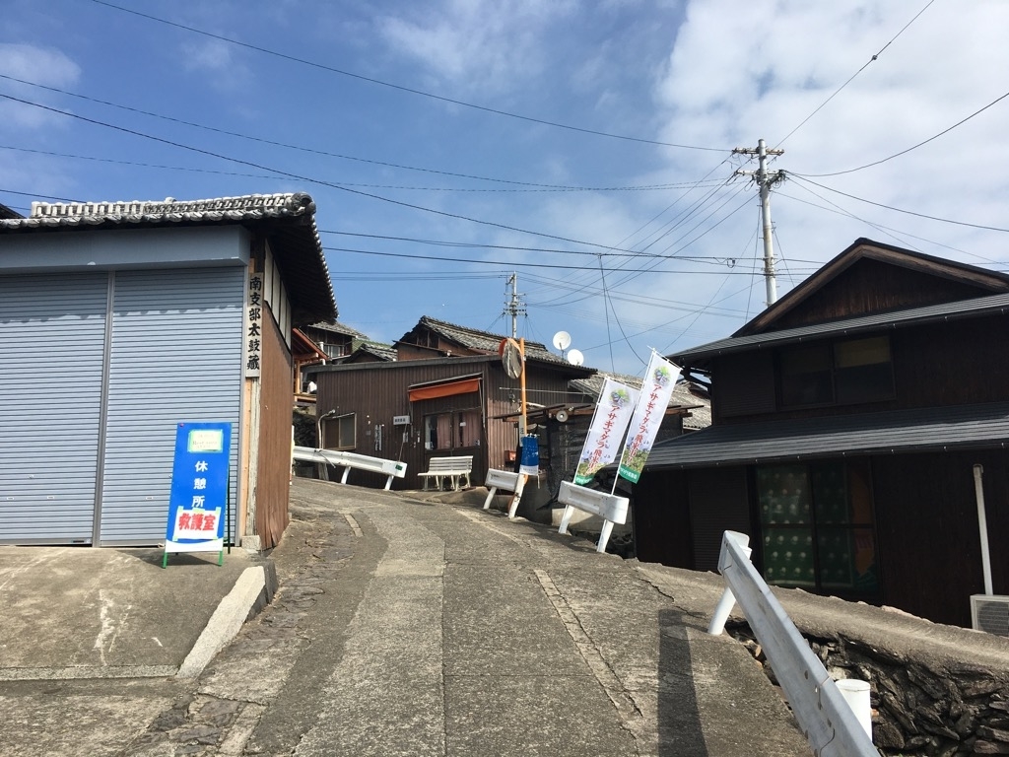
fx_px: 845
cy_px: 378
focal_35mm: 29
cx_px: 504
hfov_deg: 61.7
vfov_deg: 48.2
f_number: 2.2
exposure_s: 1/1972
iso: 25
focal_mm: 4.15
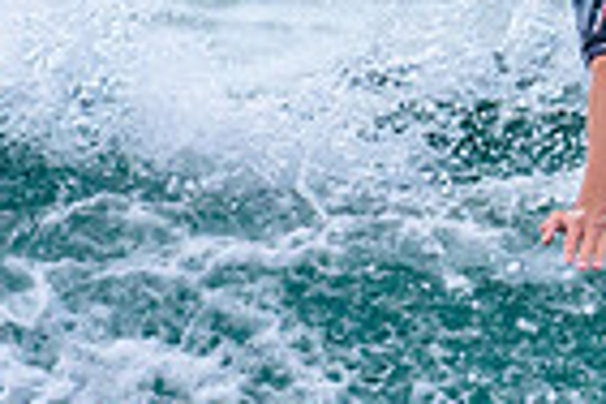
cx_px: 1032
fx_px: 51826
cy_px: 430
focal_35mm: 3079
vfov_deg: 0.4
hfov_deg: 0.7
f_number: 13
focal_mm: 550
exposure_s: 1/1250
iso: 1600
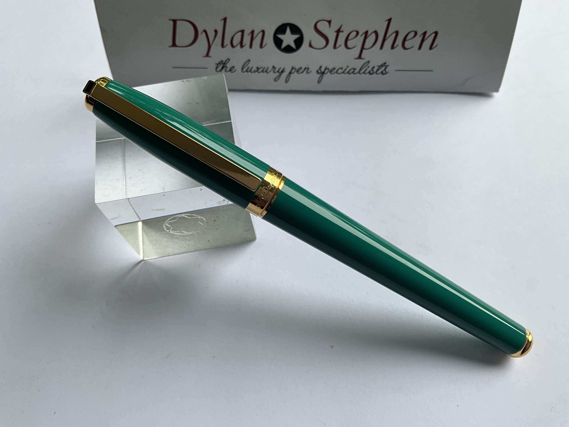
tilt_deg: -62.5
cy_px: 214
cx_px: 284
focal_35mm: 29
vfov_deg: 48.2
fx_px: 477
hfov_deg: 61.7
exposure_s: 1/122
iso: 25
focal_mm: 3
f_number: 1.8
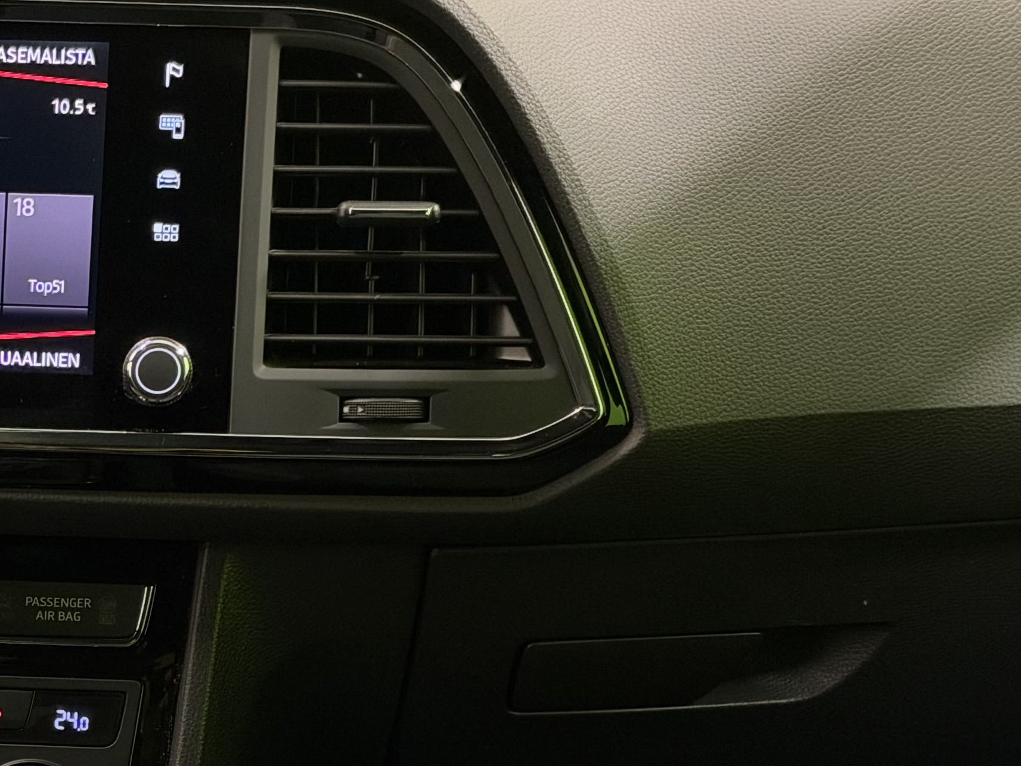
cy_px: 820
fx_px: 3333
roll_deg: +0.1
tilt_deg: -26.1
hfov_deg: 16.8
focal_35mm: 113
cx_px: -148
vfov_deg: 12.9
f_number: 1.48
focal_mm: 6.93
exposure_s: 1/33
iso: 200
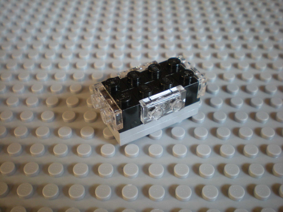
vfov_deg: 37.7
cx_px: 142
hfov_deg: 49.0
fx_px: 311
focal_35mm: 38
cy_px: 106
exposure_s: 1/46.4
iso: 200
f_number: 3.1
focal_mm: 6.3
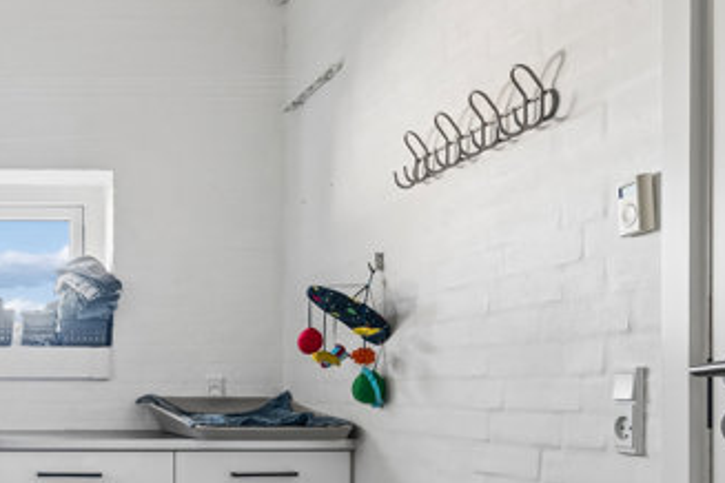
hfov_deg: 39.1
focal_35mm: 44
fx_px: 886
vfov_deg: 29.8
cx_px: -7
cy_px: 387
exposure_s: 1/10
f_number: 4.5
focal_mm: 18
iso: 400
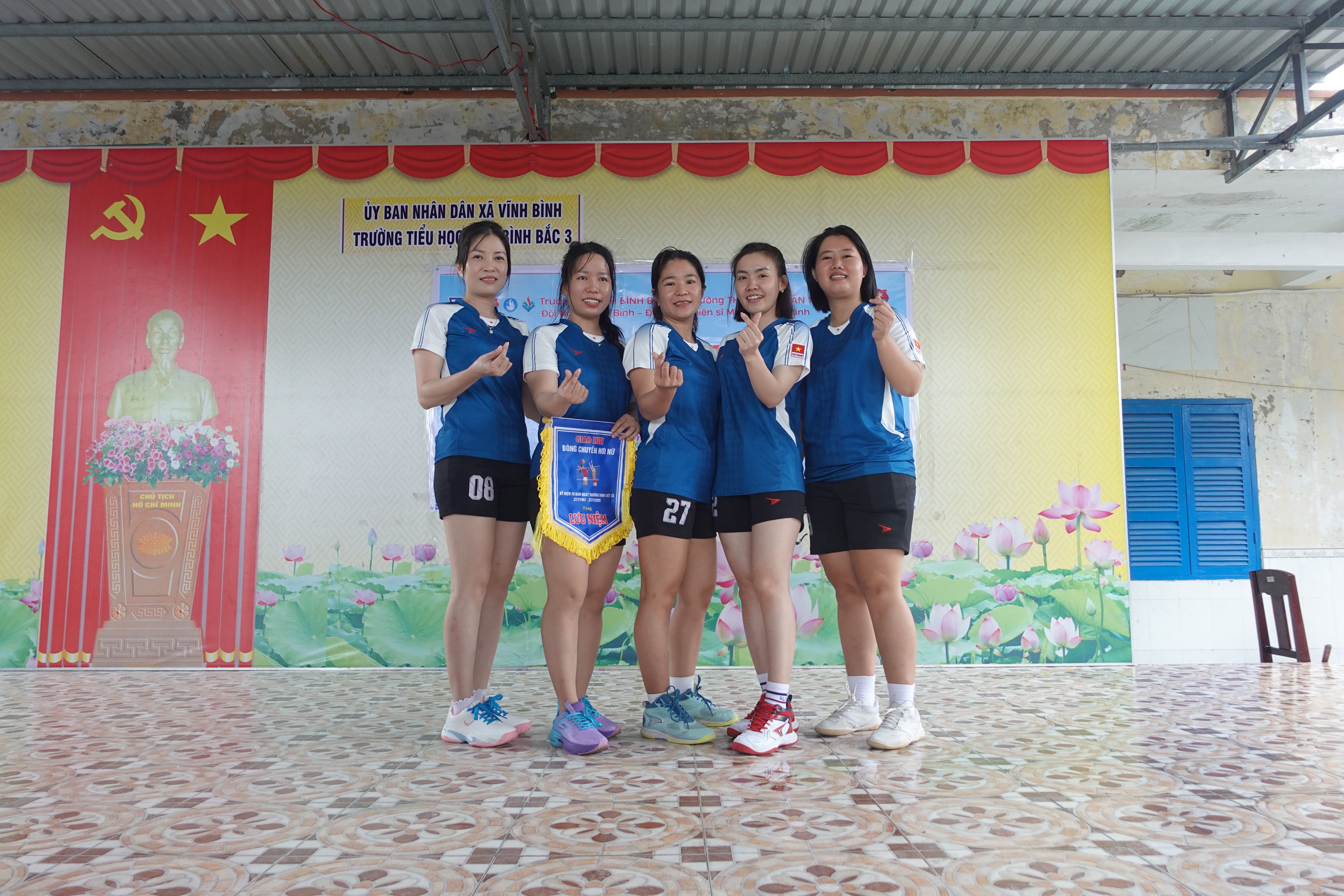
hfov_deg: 71.5
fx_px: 933
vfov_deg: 51.3
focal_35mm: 25
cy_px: 448
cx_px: 672
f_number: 2.8
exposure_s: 1/60
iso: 250
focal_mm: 10.1
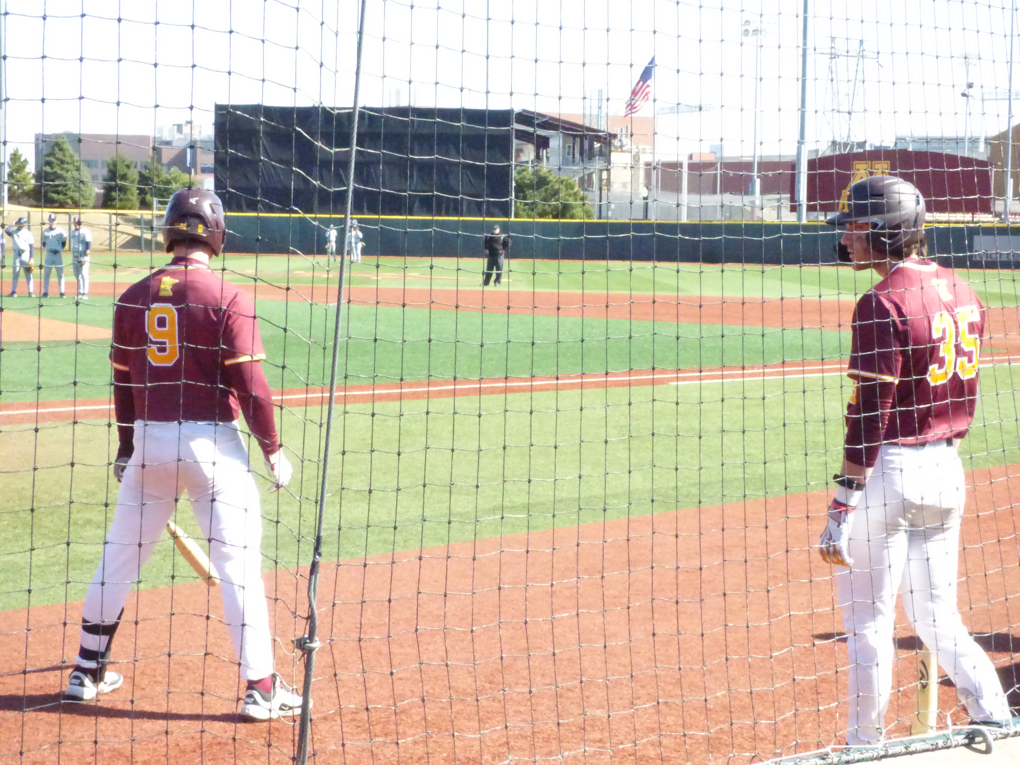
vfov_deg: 20.2
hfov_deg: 26.7
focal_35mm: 73
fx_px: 2151
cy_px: 382
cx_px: 510
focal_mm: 13.11
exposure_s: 1/2000
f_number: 8
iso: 3200
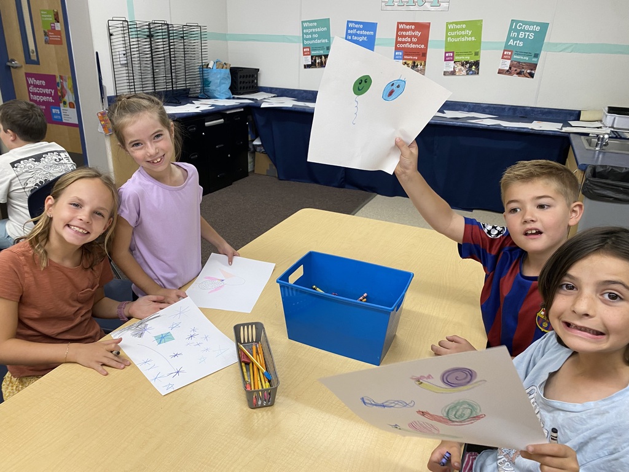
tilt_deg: -21.9
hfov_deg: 67.3
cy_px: 236
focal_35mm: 26
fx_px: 472
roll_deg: -1.8
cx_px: 314
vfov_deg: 53.1
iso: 100
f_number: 1.8
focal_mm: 4.25
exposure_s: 1/60
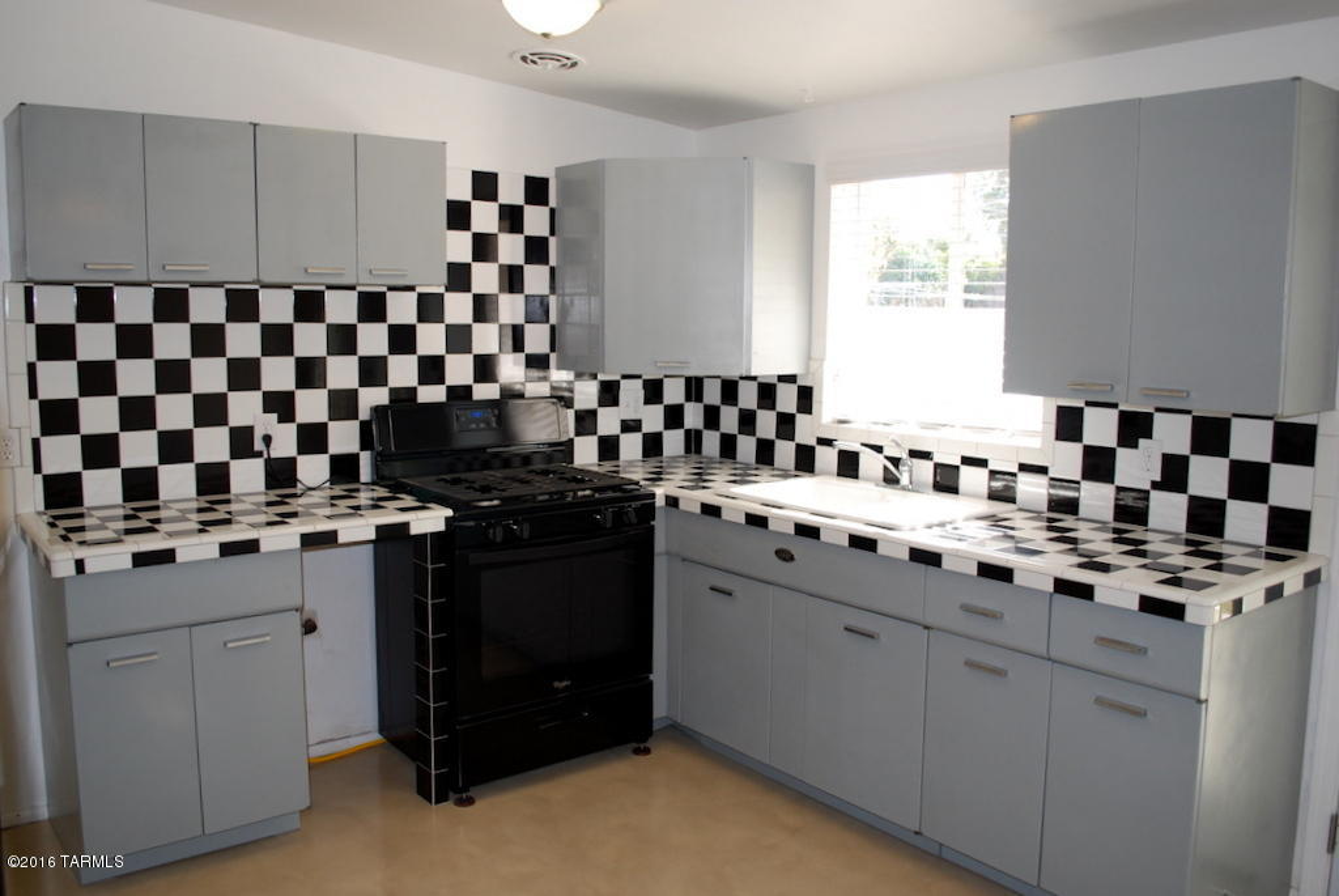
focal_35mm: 27
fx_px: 1005
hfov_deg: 67.3
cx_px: 670
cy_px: 448
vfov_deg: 48.0
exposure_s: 1/100
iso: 200
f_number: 3.5
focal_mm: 18
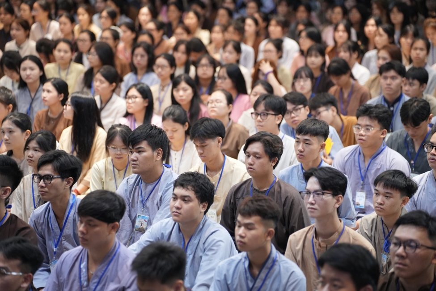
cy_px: 146
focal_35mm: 126
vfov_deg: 10.9
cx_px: 218
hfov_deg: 16.3
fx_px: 1526
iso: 3200
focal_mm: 126
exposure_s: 1/160
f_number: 2.8
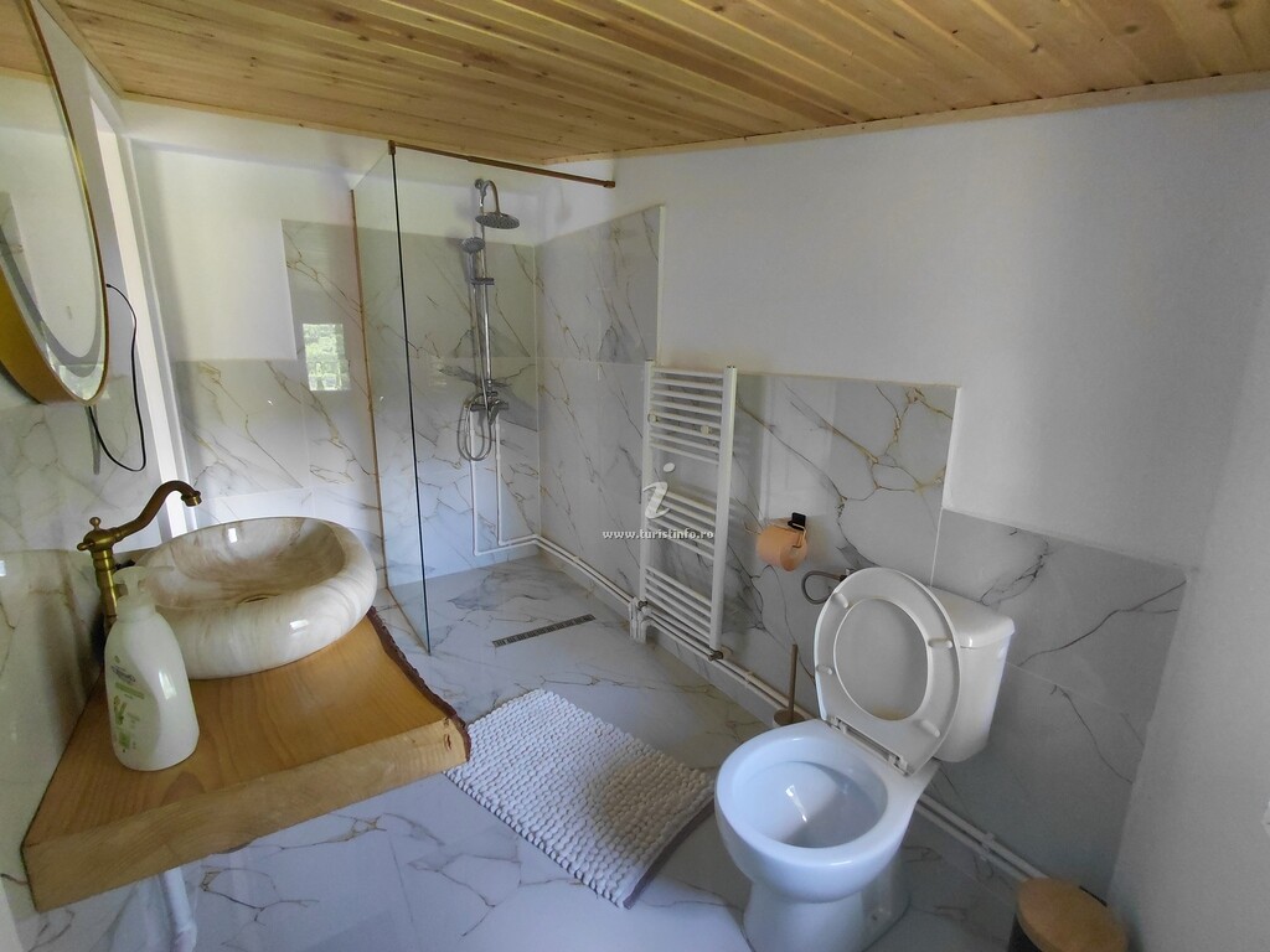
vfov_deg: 78.1
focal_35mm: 16
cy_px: 476
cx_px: 635
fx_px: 587
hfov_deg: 94.5
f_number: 2.2
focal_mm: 1.64
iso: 200
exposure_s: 1/60
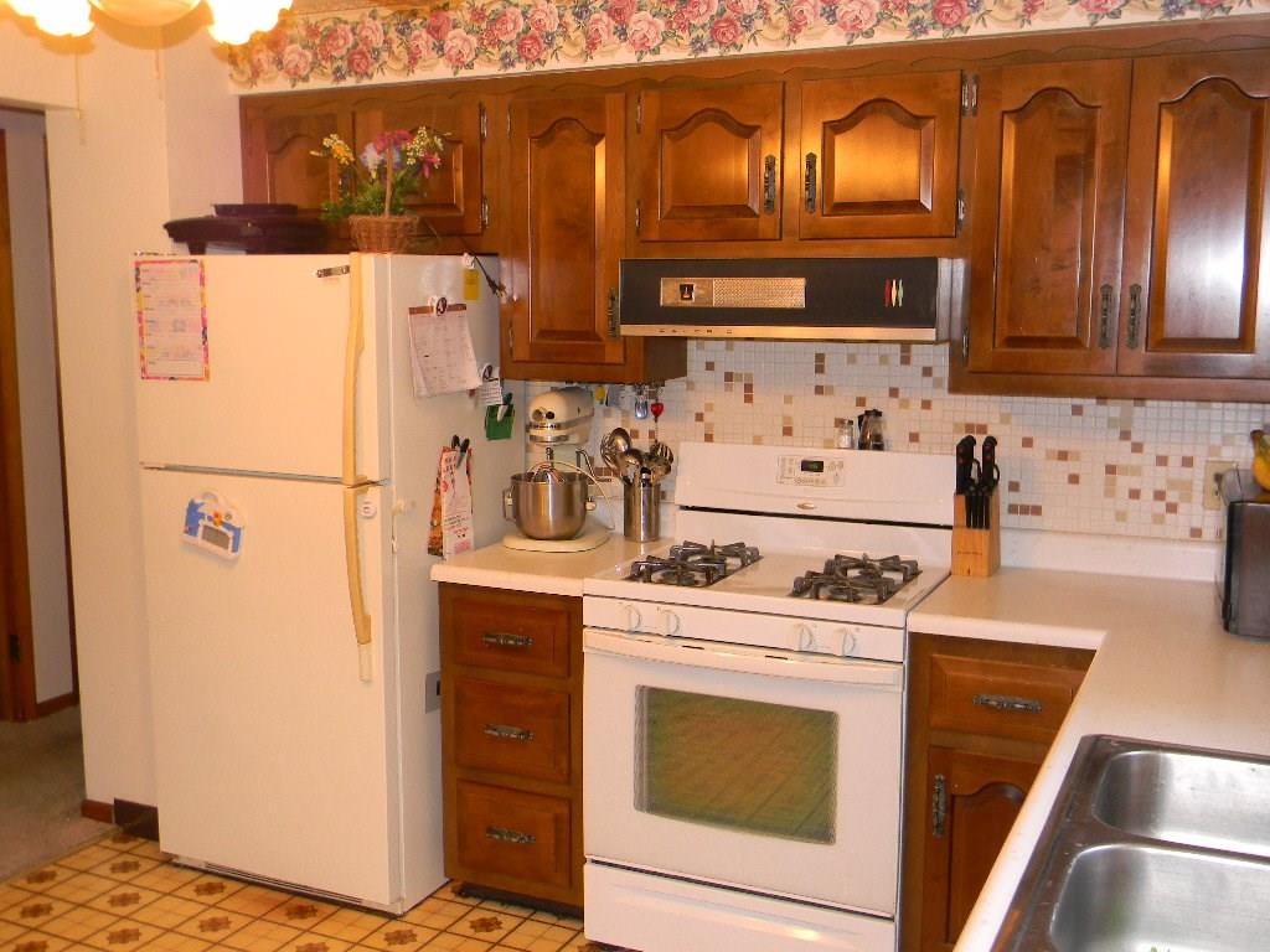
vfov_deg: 39.7
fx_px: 1321
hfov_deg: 51.4
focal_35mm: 36
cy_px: 476
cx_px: 635
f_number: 3.7
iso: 200
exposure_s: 1/30
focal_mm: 6.4
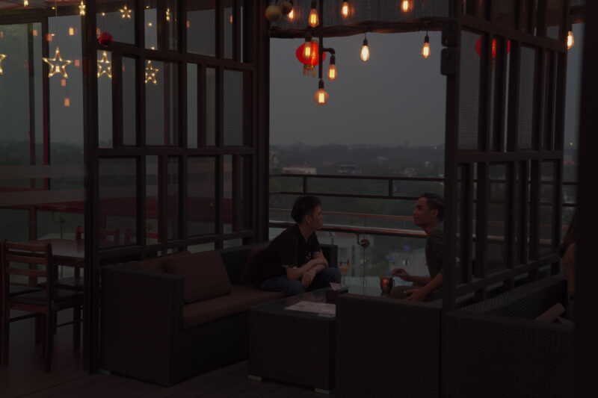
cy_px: 199
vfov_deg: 26.0
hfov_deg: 38.2
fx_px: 864
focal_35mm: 52
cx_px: 299
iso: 800
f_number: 2.8
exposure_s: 1/60
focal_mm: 52
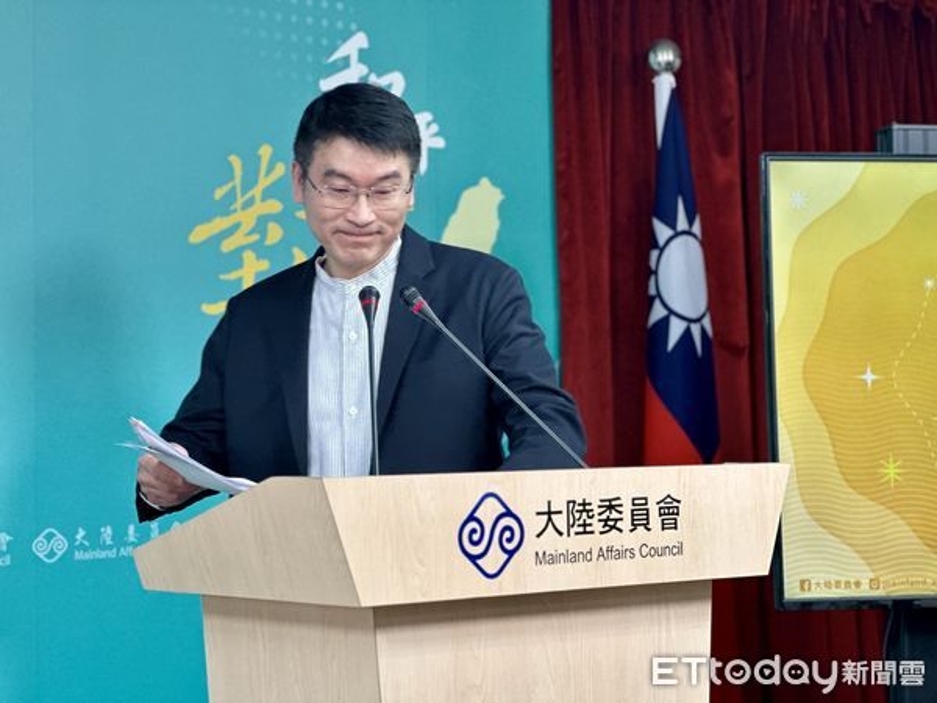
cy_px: 352
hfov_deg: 25.3
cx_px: 468
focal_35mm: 77
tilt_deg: +2.5
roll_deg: +0.9
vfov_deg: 19.1
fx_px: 2084
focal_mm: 9
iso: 160
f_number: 2.8
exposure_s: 1/60
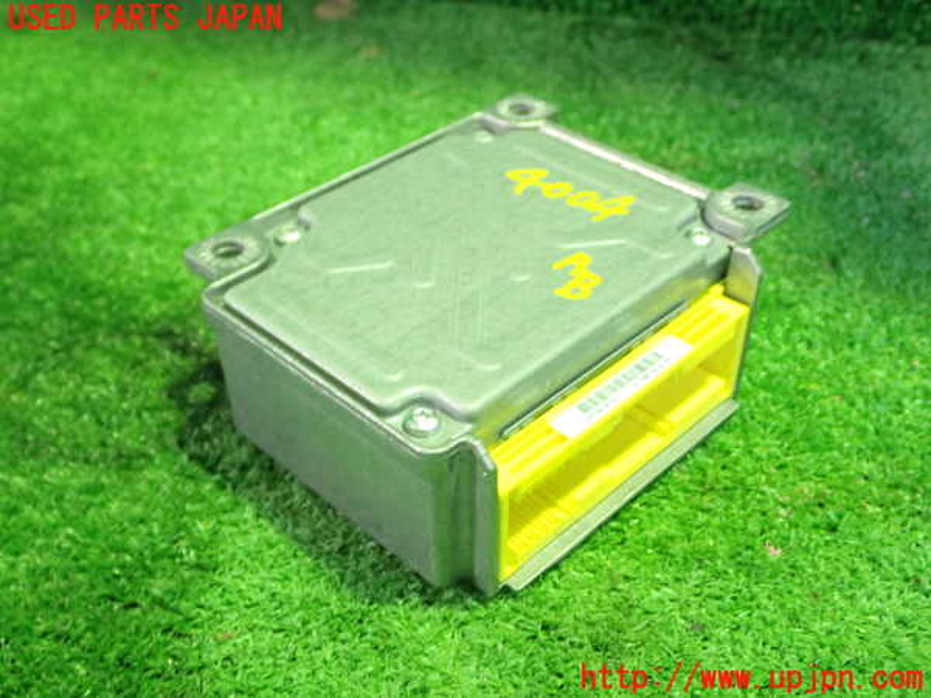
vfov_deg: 35.1
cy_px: 349
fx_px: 1103
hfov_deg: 45.8
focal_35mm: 41
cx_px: 466
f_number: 2.8
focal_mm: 7.31
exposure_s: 1/15
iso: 800
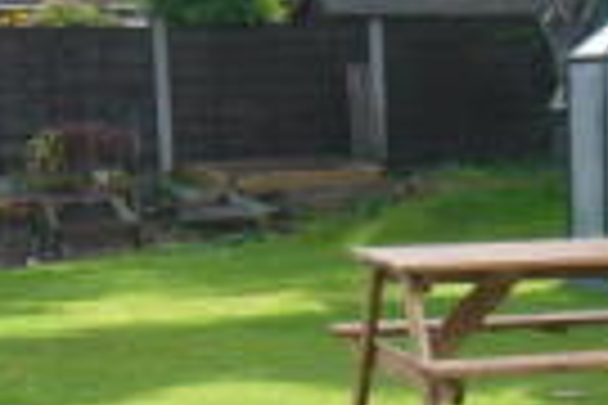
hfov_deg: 15.9
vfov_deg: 10.7
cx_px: 619
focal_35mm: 126
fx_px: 2128
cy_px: 506
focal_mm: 4.6
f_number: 2.8
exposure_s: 1/400
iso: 100
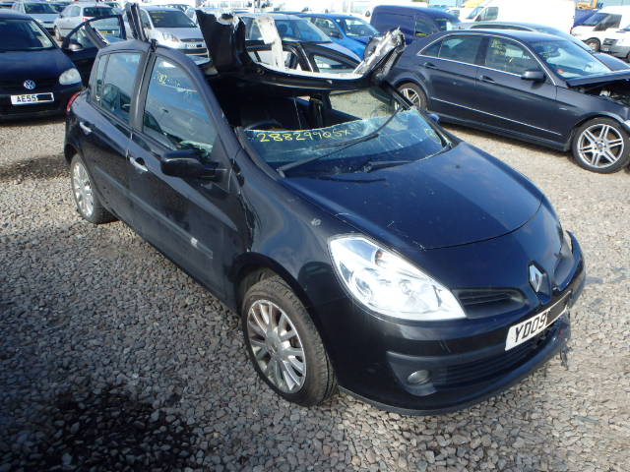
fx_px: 510
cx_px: 315
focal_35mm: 28
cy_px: 236
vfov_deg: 49.7
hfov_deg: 63.4
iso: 125
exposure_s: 1/320
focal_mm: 5
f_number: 3.9
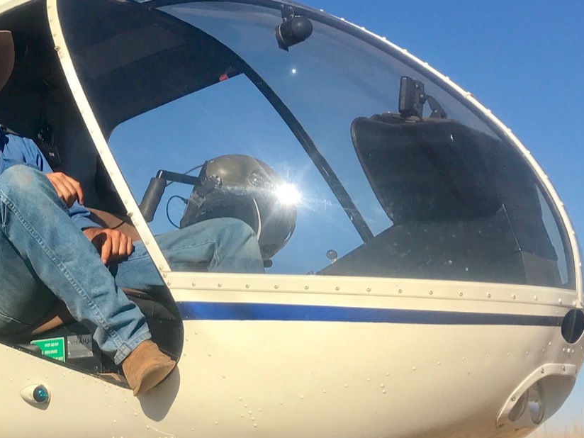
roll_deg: +2.4
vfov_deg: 21.6
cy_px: 197
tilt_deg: +14.6
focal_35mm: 68
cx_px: 14
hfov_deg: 27.1
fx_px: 1147
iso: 20
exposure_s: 1/3690
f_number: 1.8
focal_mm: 3.99
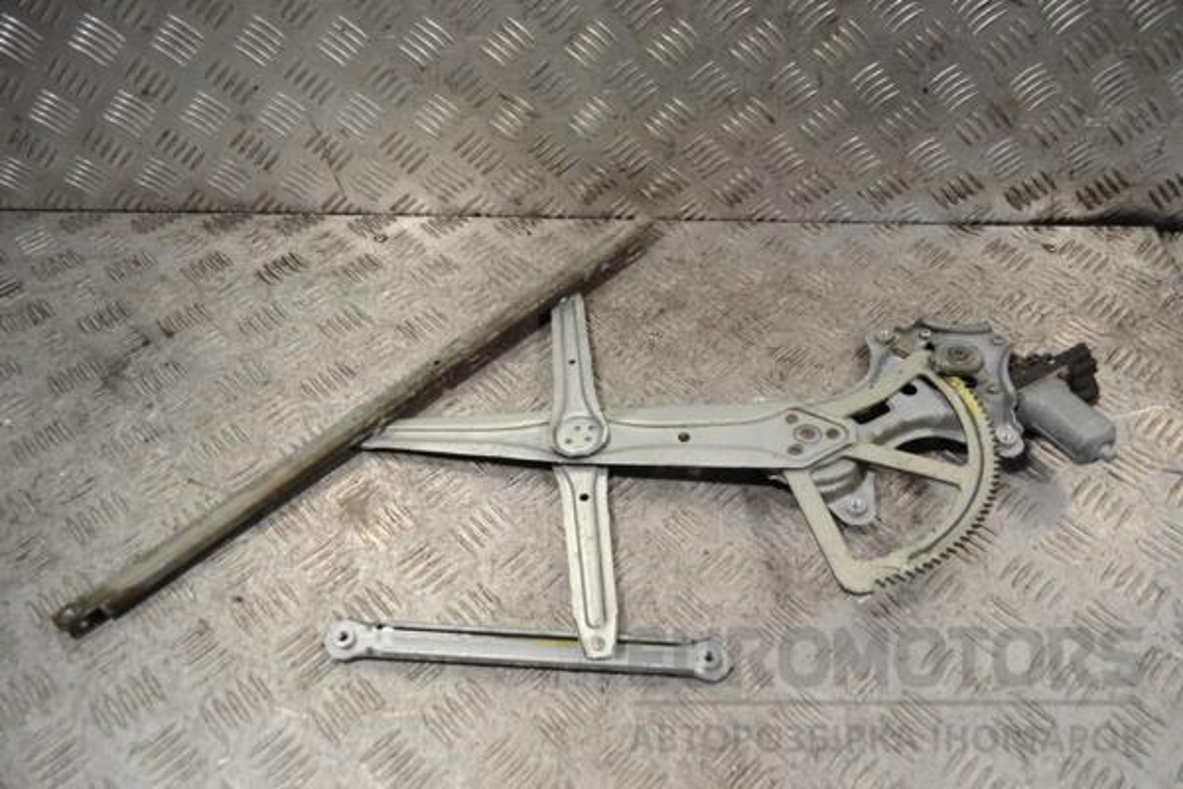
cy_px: 394
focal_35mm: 27
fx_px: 887
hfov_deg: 67.4
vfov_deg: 47.9
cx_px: 592
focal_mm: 18
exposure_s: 1/50
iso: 100
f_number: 3.5
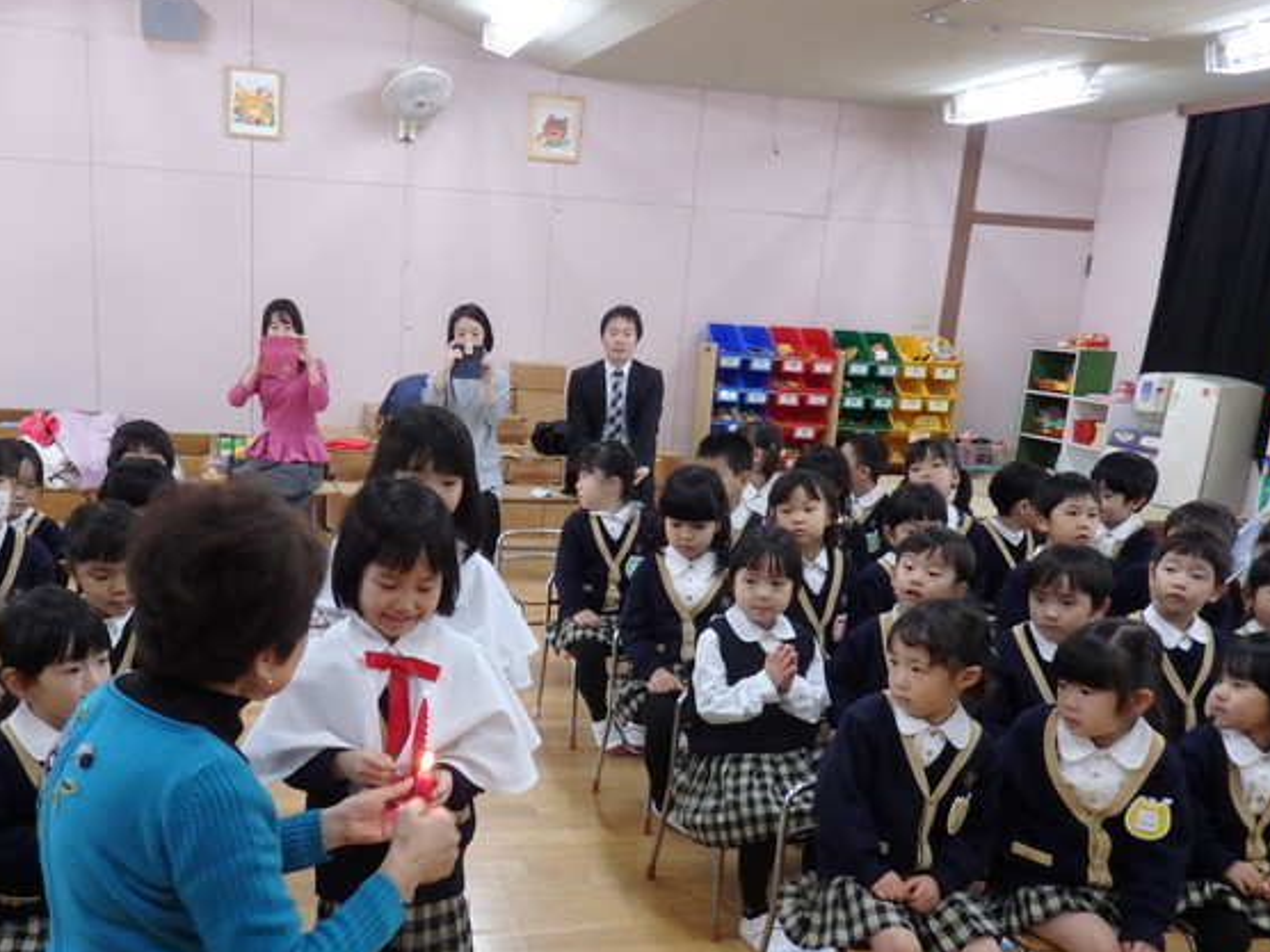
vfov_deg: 39.0
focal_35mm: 36
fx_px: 1321
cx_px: 491
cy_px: 671
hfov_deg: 50.9
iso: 400
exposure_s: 1/30
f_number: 3
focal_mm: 4.5
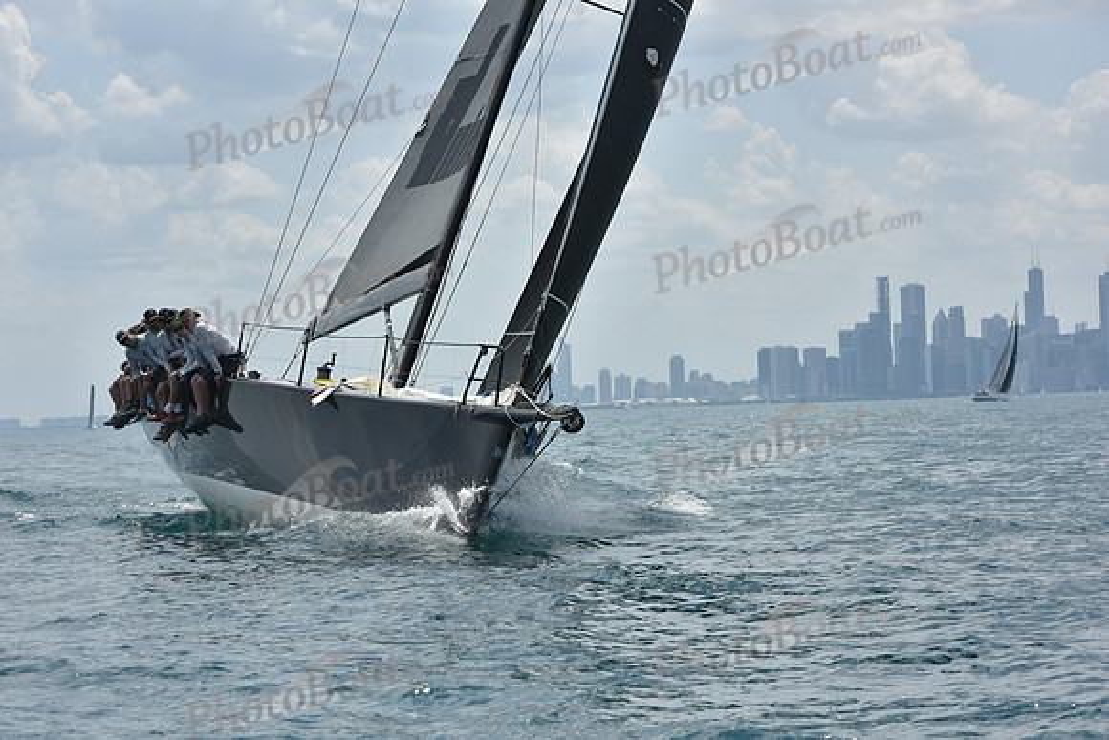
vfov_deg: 13.7
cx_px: 554
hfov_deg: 20.4
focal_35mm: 100
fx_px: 3081
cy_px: 370
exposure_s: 1/1250
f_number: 9
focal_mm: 100
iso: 250
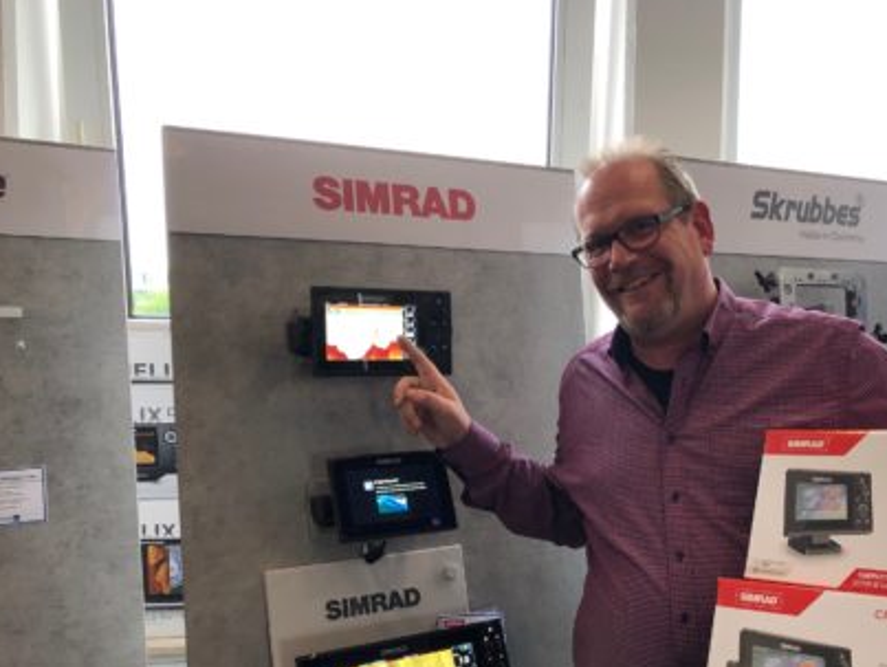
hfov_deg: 49.5
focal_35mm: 37
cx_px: 565
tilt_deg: -5.0
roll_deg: -0.8
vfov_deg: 38.5
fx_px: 949
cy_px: 416
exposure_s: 1/50
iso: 32
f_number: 1.8
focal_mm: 4
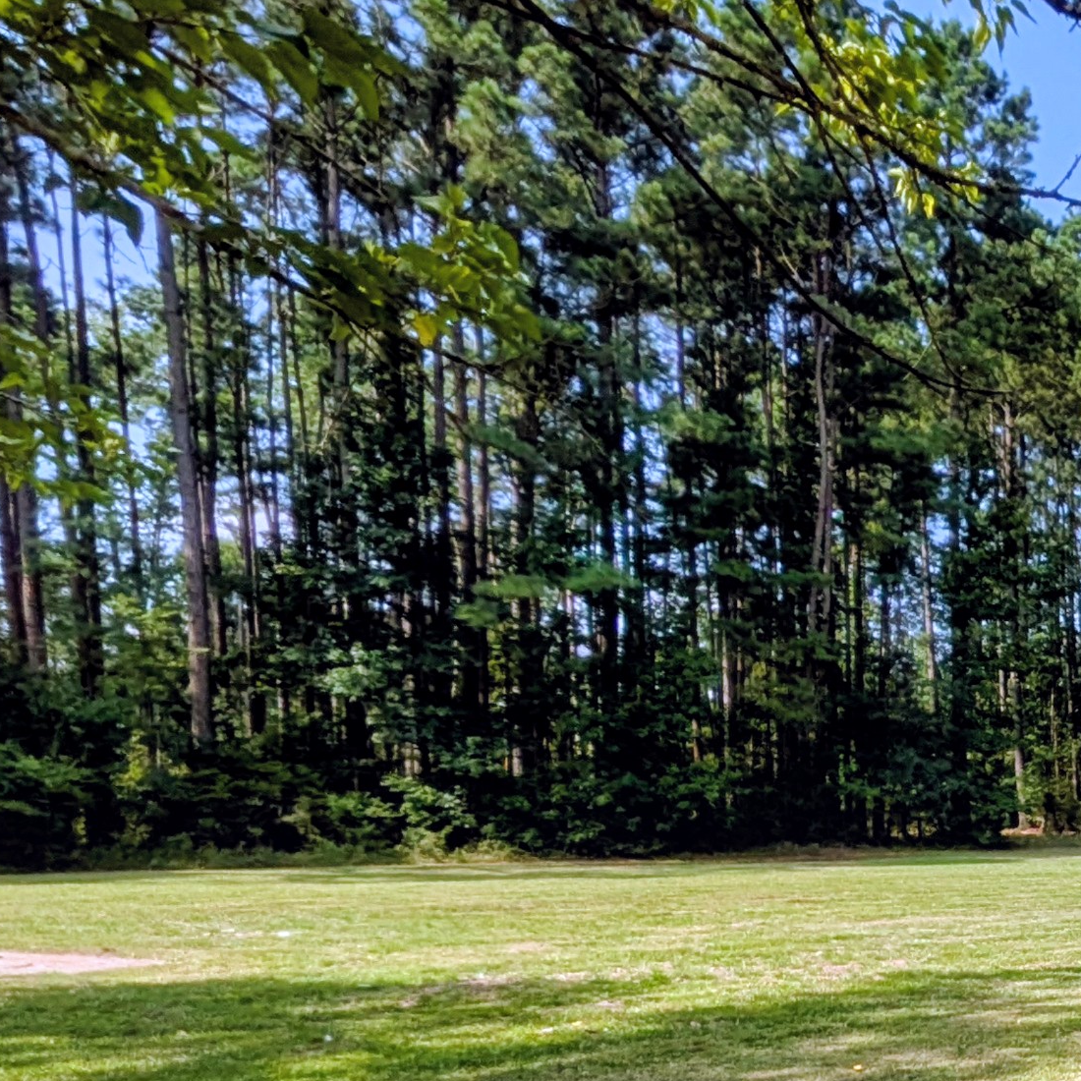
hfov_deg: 28.6
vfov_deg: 35.9
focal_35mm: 45
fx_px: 1590
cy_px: 907
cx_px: 1497
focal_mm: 1.85
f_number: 2.2
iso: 47
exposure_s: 1/1094
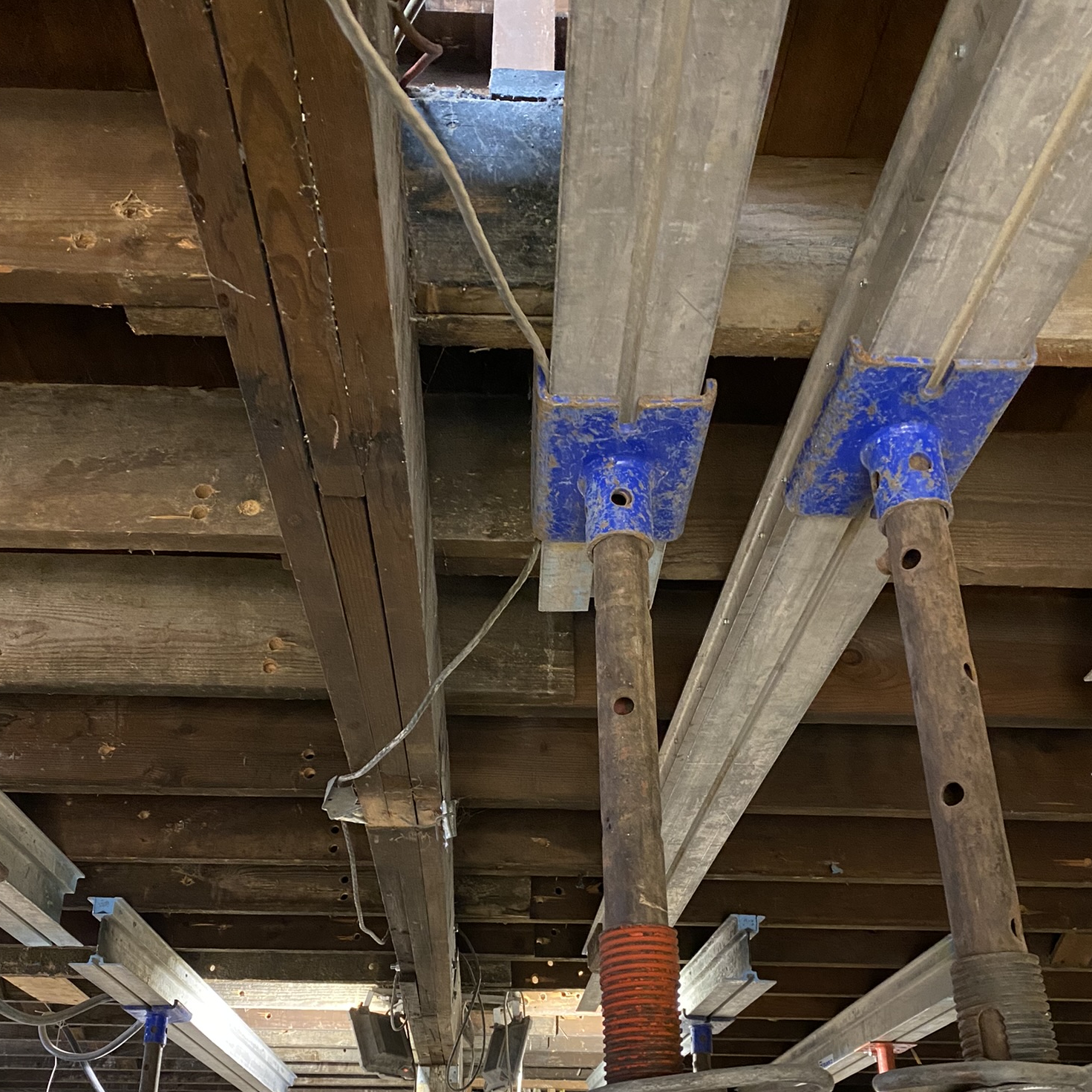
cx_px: 536
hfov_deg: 51.1
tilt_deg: +23.4
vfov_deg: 50.0
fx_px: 1142
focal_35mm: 32
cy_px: 748
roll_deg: -1.5
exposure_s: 1/30
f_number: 1.8
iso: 640
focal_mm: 4.25
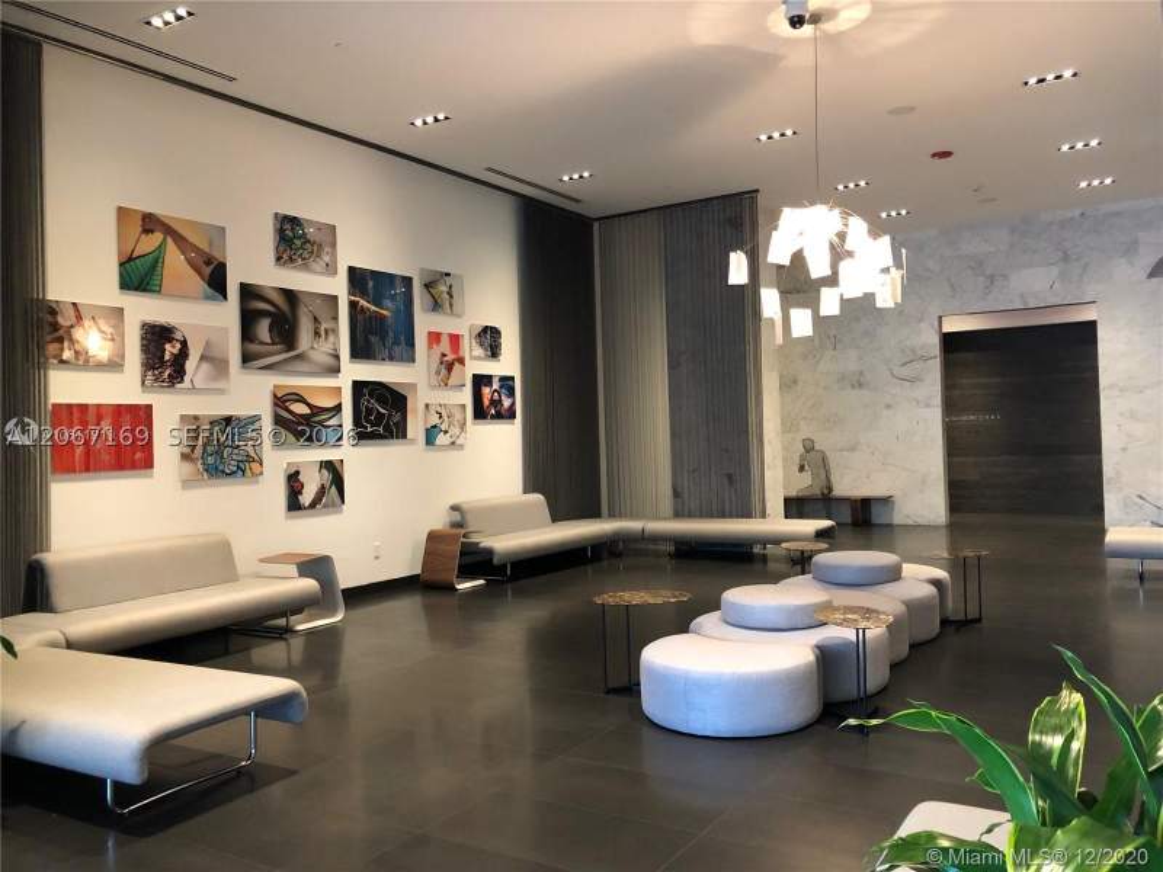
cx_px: 582
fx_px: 941
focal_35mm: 28
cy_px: 436
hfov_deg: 63.4
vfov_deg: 49.7
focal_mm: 3.99
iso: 100
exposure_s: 1/15
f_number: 1.8
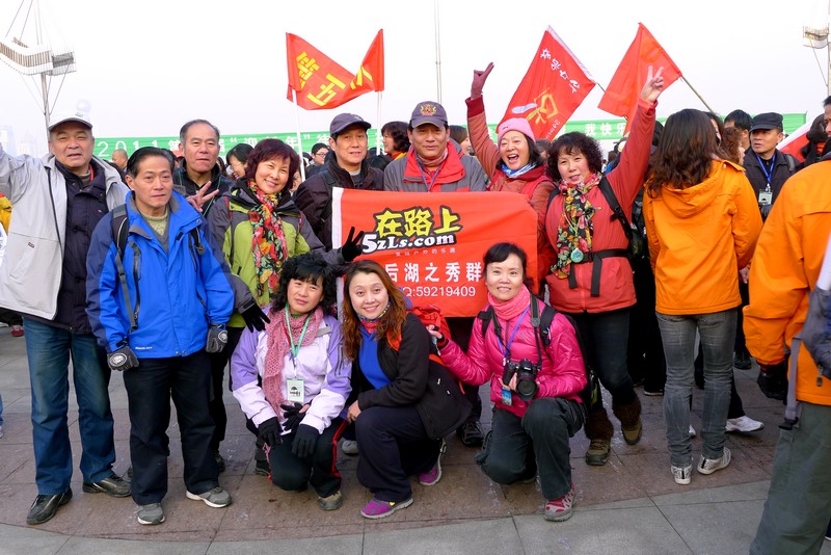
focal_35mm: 35
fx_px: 808
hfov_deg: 54.4
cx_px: 416
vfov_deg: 37.9
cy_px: 278
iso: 100
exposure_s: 1/160
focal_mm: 7.5
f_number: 2.8
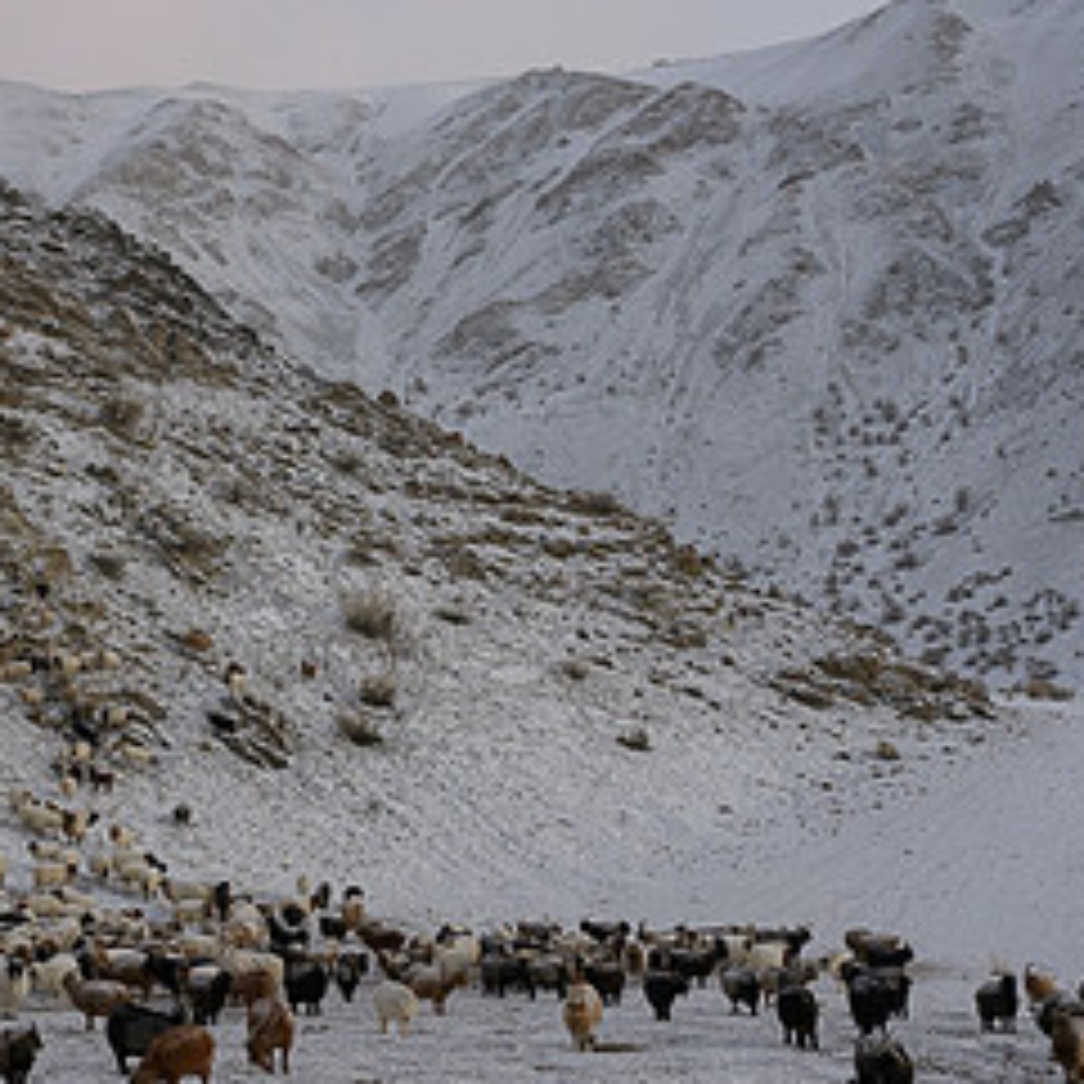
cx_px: 220
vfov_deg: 34.7
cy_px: 562
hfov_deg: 33.7
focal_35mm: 49
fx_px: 1736
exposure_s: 1/125
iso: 320
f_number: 7.1
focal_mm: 24
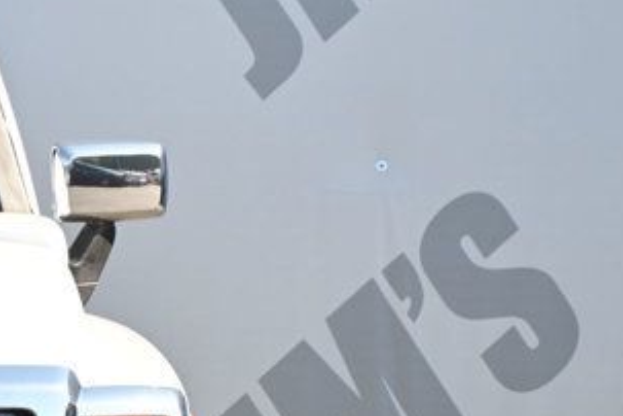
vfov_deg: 6.9
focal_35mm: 198
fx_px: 3421
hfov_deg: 10.0
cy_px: 453
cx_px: -382
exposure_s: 1/250
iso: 250
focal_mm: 39
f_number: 5.6
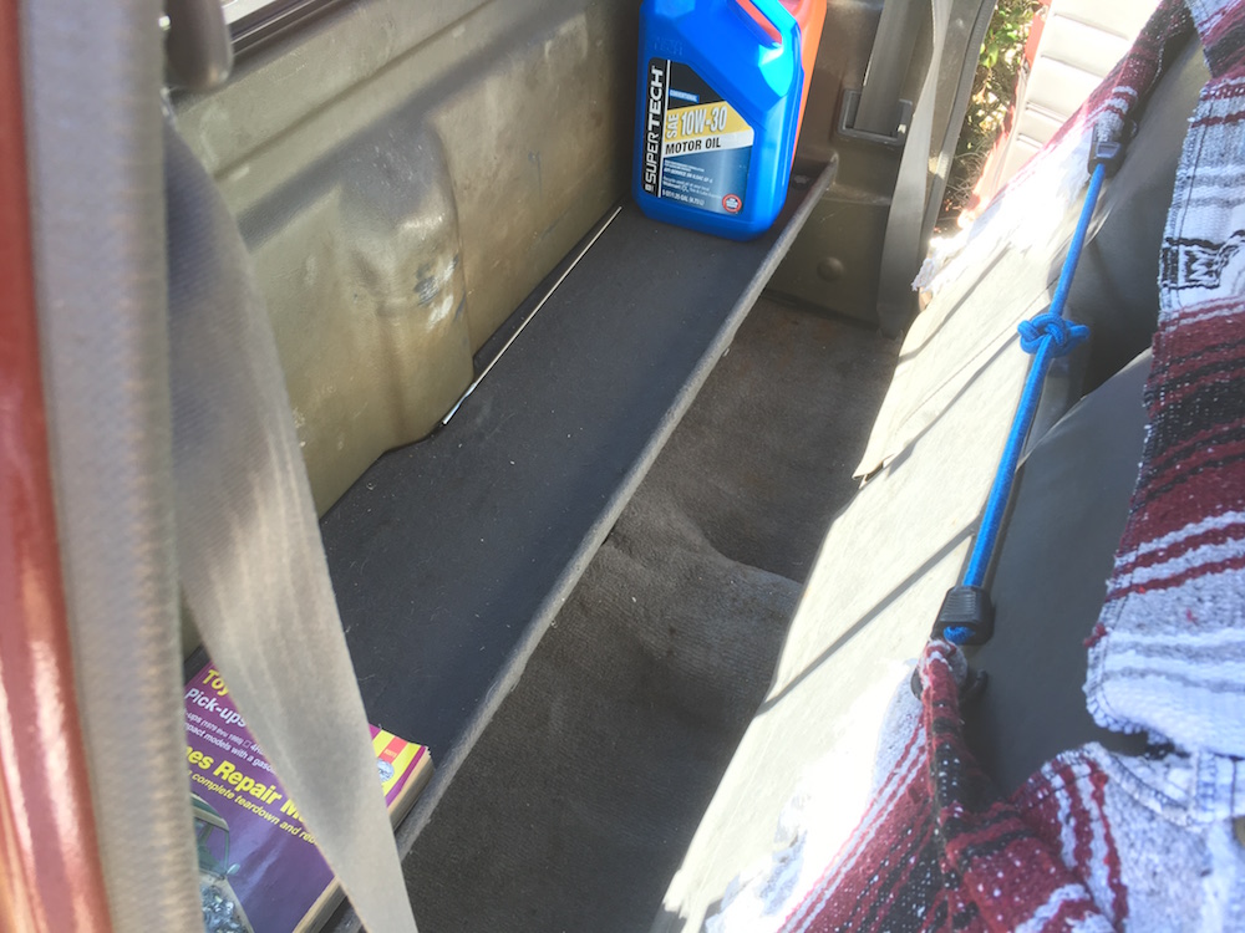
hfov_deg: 61.7
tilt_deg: -44.9
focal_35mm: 29
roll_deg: +0.1
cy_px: 466
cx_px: 622
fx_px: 1043
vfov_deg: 48.2
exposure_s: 1/40
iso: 25
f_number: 2.2
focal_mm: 4.15
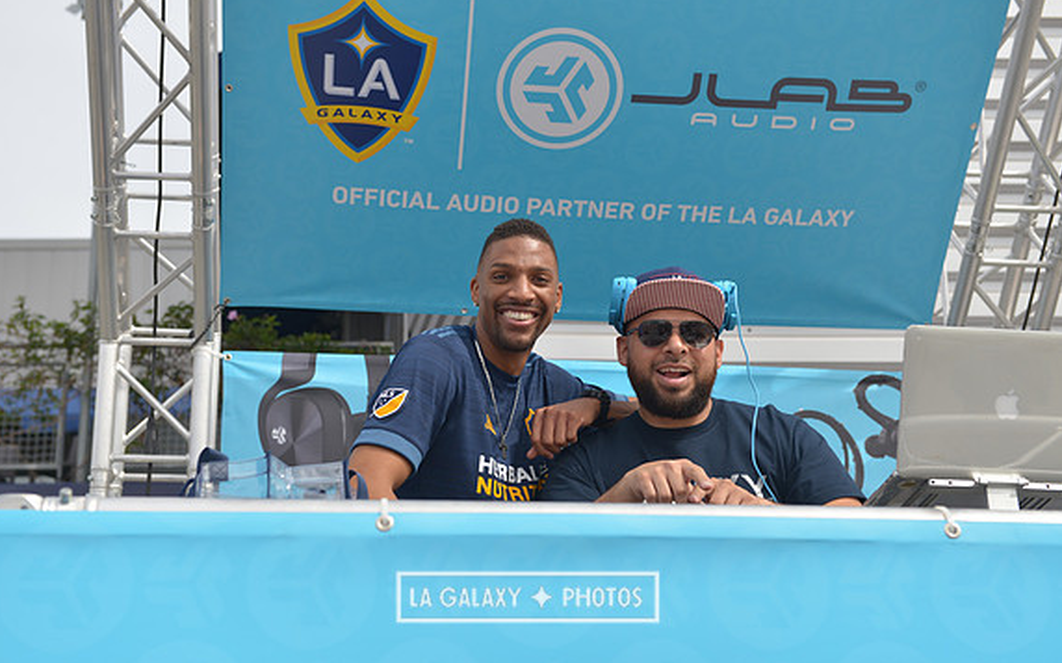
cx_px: 527
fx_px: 1736
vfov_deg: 21.6
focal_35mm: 60
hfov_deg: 34.0
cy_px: 318
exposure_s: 1/1000
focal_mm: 58
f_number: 5
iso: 200
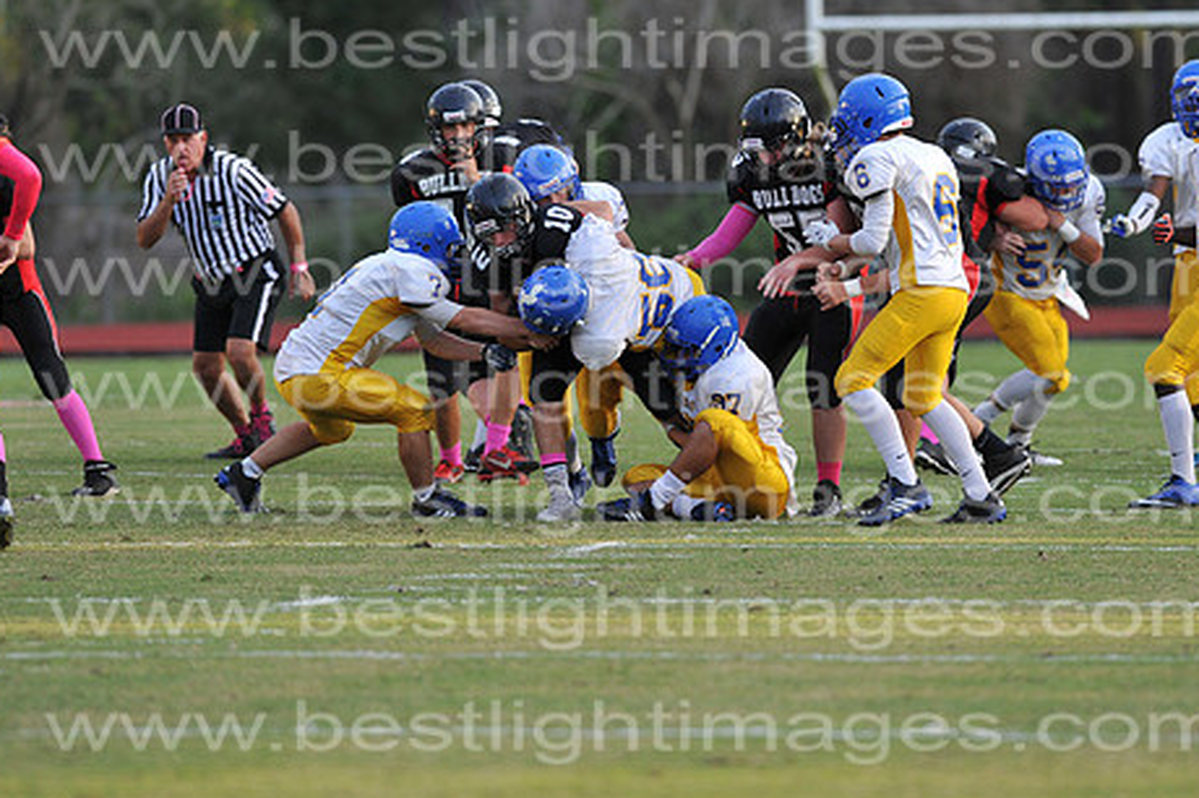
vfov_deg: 3.6
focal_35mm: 378
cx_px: 636
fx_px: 12580
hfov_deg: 5.5
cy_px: 334
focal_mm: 300
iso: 1000
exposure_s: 1/1000
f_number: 4
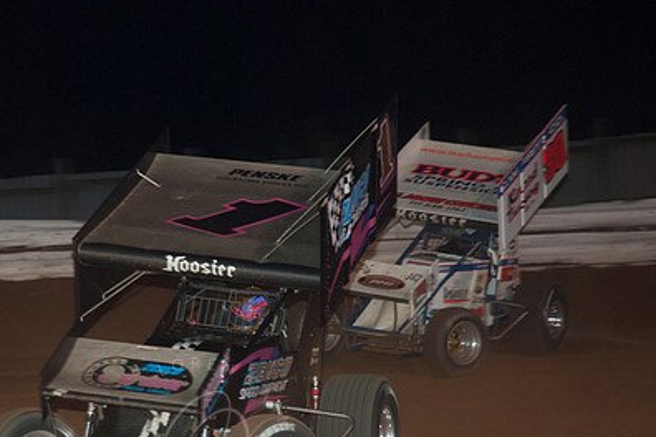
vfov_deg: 8.9
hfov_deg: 13.3
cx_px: 195
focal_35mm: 154
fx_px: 2806
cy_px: 303
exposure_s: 1/160
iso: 200
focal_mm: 70
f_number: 4.5
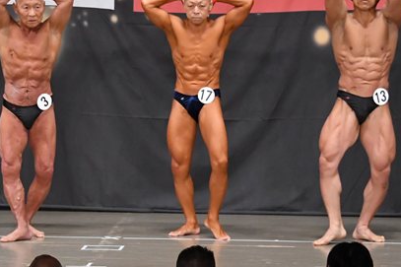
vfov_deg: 4.9
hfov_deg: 7.4
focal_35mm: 280
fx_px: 3117
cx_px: 112
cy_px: 96
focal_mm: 98
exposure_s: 1/400
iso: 5000
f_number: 5.6
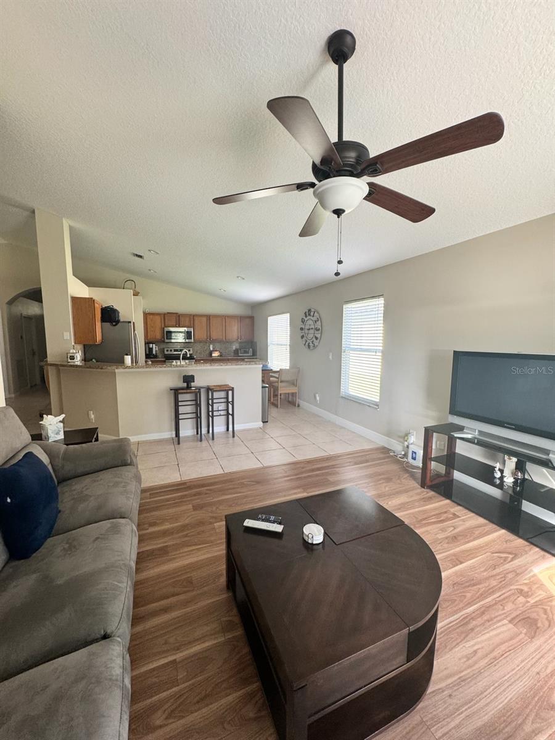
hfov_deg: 85.7
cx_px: 278
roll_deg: +0.7
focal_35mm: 14
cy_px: 370
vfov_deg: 102.1
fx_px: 299
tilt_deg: -5.6
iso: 200
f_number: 2.2
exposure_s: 1/99
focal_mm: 2.22
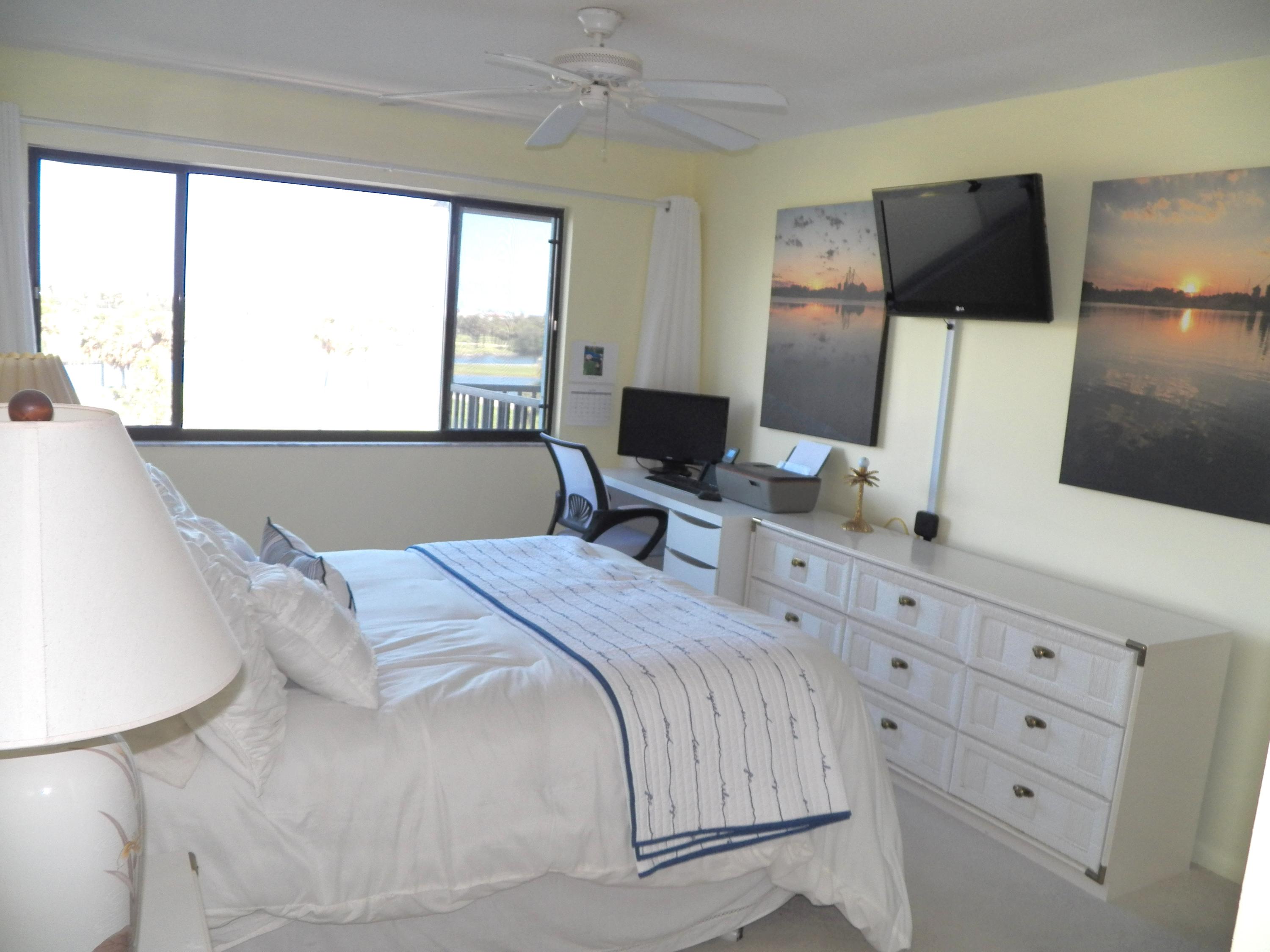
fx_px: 1027
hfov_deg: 63.4
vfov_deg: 49.7
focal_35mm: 28
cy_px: 476
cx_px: 635
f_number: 3.2
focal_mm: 4.9
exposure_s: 1/200
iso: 125
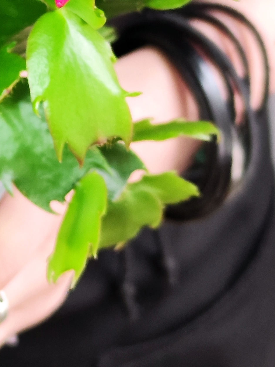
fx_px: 794
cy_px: 17
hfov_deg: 18.1
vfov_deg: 25.0
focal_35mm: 75
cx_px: -100
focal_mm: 7.01
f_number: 1.69
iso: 1321
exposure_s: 1/50
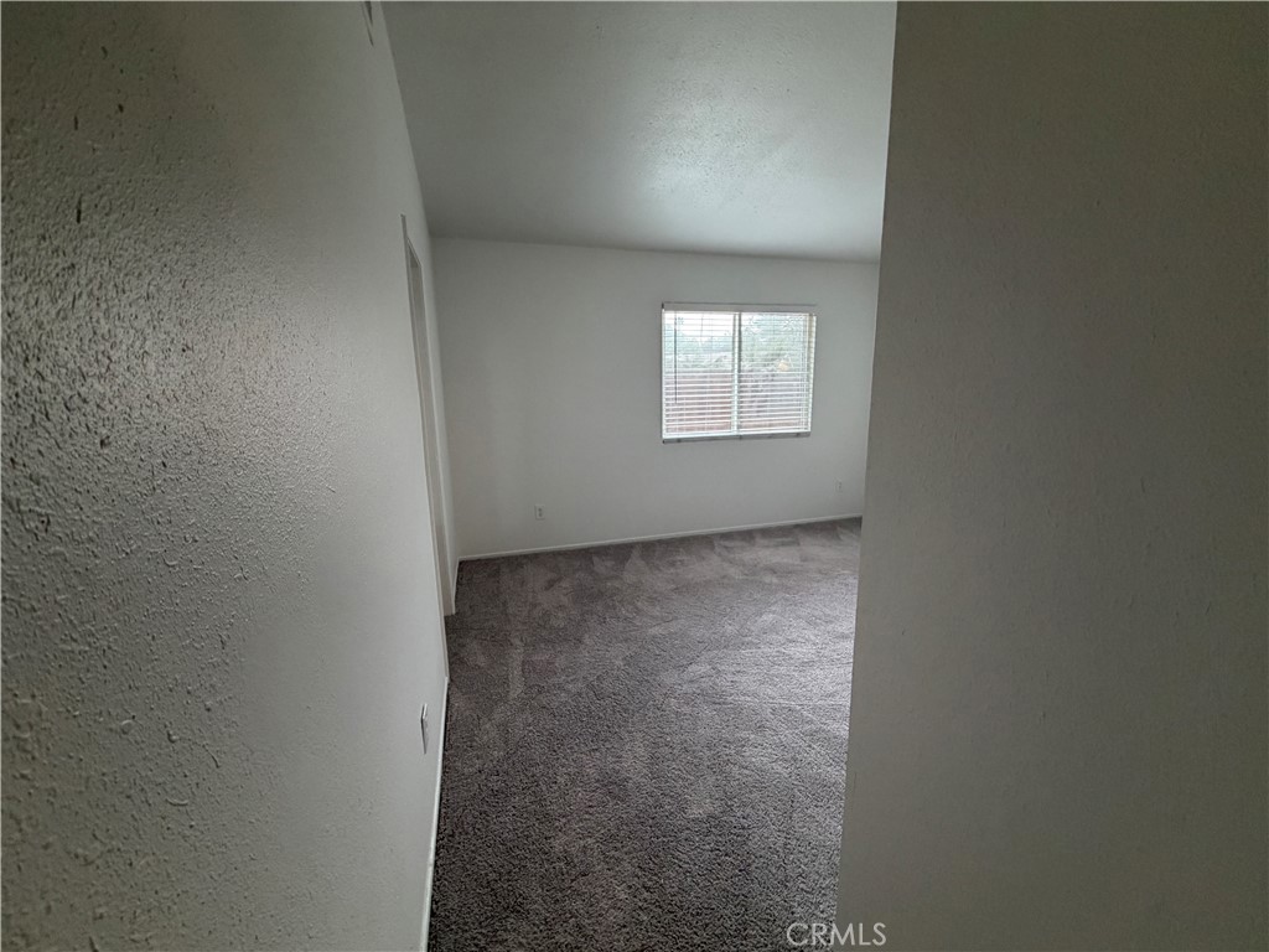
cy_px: 476
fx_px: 513
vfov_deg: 85.7
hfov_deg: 102.1
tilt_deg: -11.4
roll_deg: +1.0
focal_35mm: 14
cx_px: 634
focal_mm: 2.22
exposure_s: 1/60
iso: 250
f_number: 2.2
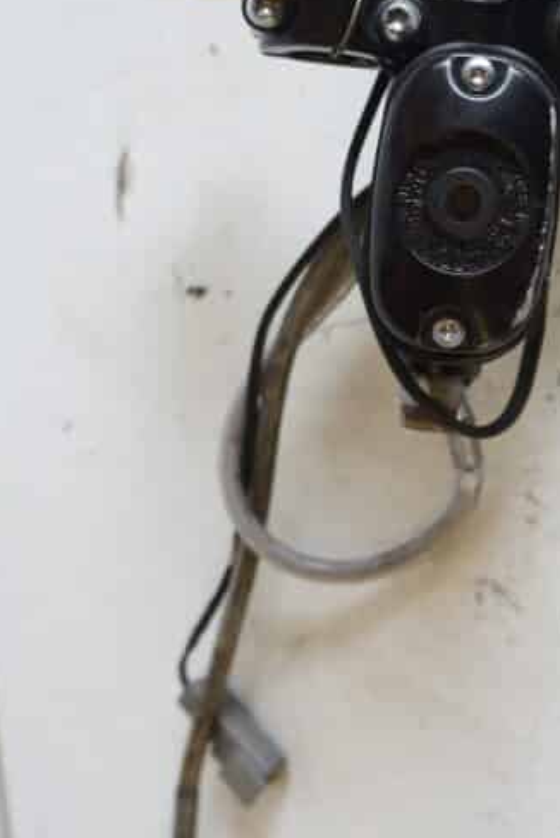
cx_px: 442
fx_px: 1539
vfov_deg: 30.3
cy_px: 290
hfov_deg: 20.4
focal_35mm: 66
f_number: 4
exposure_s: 1/60
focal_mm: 21
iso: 400
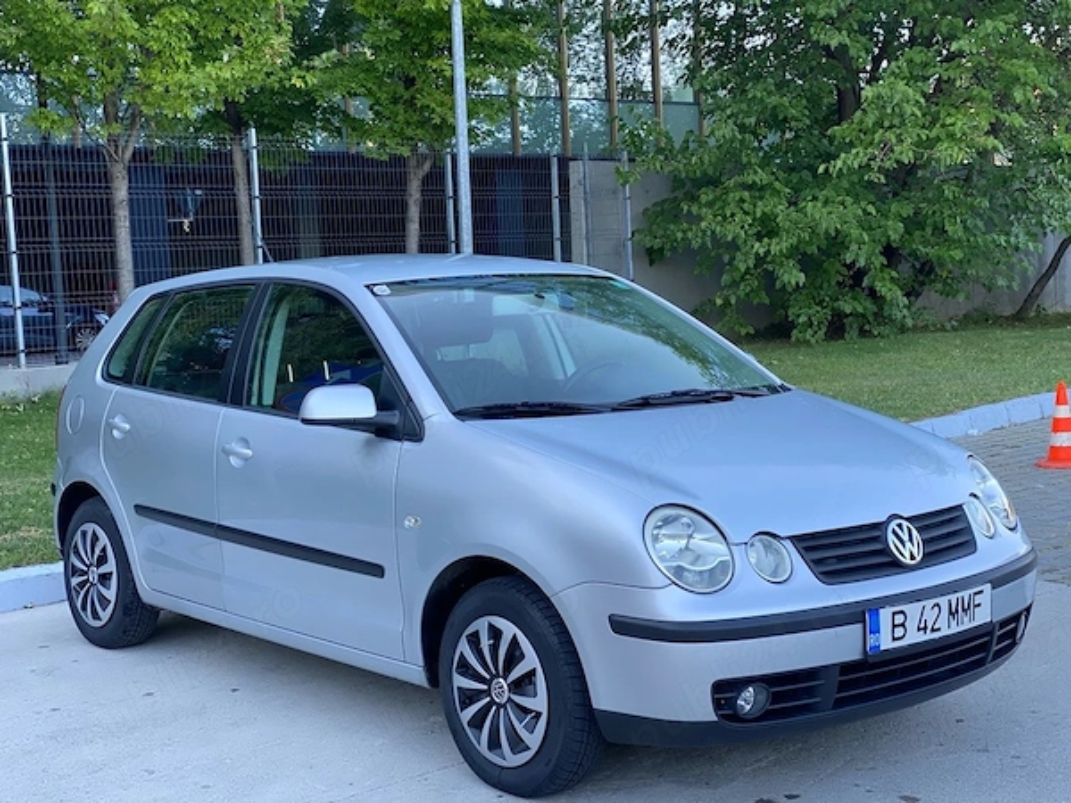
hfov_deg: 36.8
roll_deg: +1.6
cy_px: 402
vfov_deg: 28.0
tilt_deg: -4.3
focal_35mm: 52
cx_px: 536
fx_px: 1609
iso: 25
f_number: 2
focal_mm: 6
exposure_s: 1/122
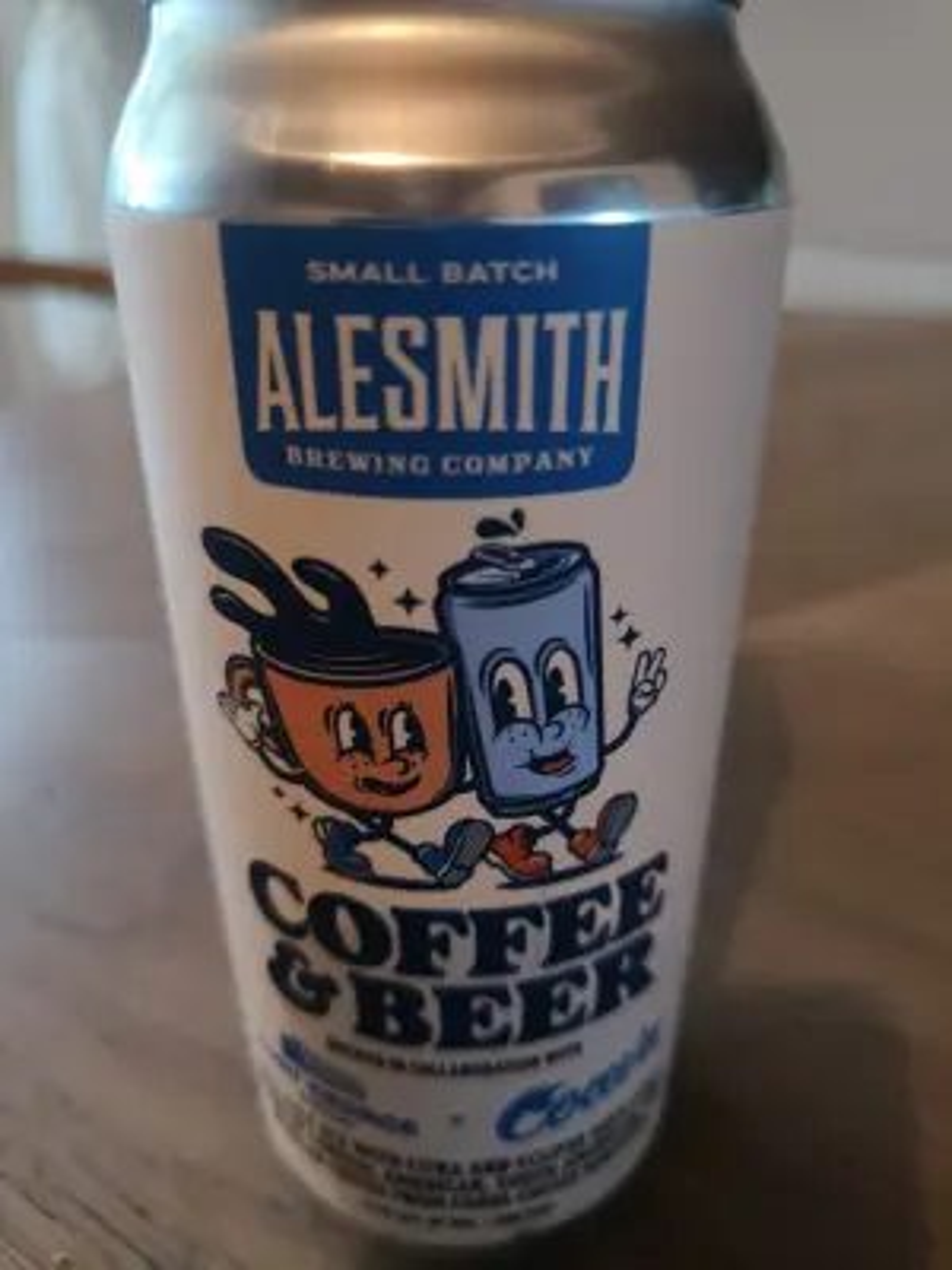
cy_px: 635
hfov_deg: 56.8
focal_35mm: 24
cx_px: 476
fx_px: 880
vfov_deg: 71.6
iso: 500
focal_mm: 5.59
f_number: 2.2
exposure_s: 1/25
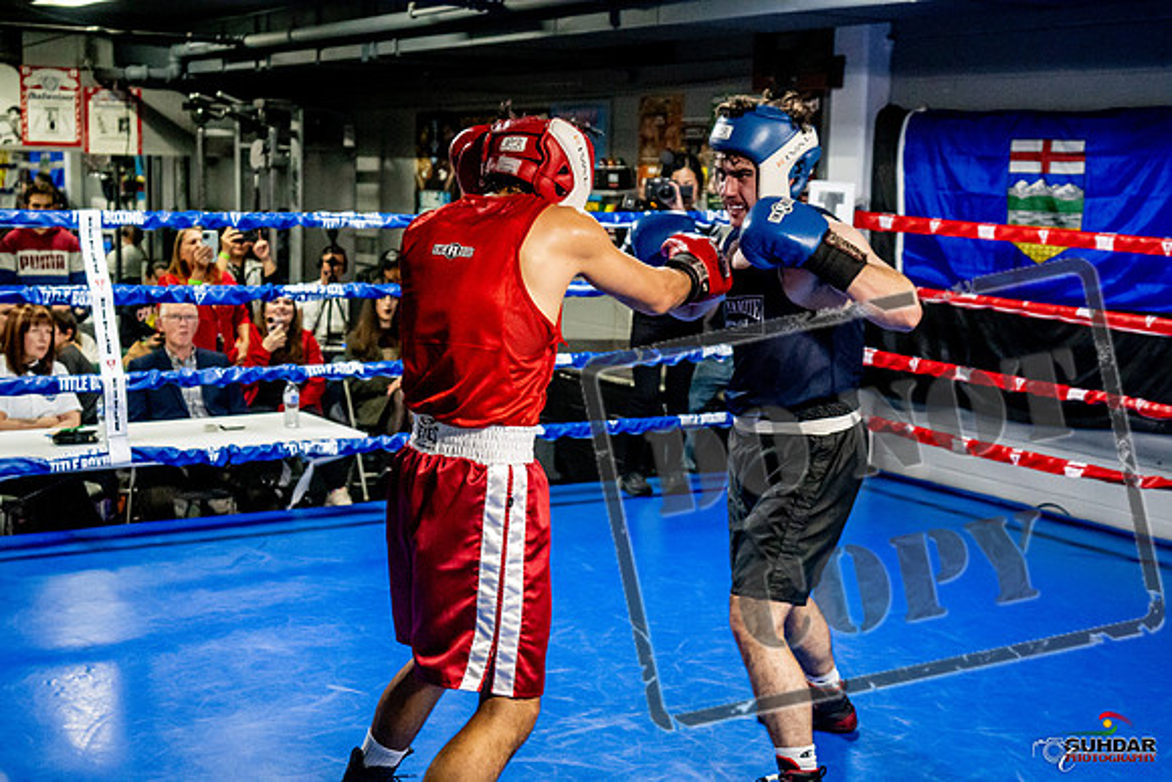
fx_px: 1693
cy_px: 391
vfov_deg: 26.0
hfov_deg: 38.2
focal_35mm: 52
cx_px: 586
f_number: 2.8
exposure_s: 1/800
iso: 5000
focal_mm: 35
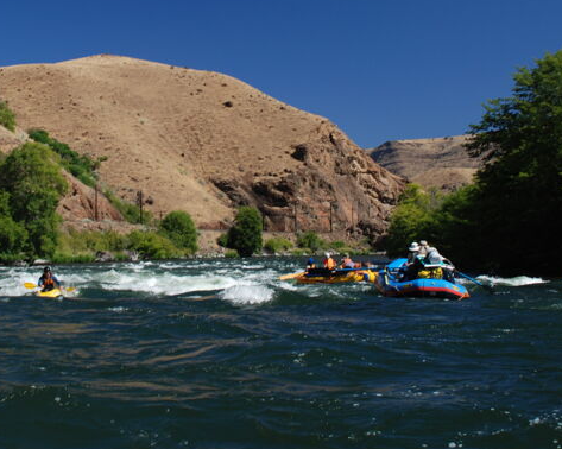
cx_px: 215
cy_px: 157
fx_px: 1031
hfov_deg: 30.4
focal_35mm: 62
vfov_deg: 24.5
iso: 125
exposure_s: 1/125
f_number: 6.3
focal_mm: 26
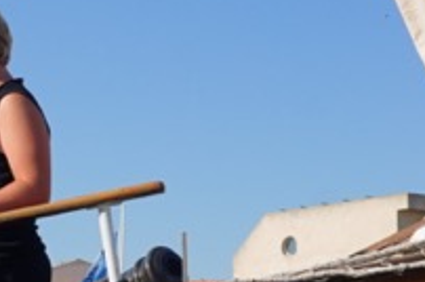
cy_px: 327
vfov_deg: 10.6
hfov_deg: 15.5
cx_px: -103
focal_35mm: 127
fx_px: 1497
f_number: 8
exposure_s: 1/2500
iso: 800
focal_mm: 20
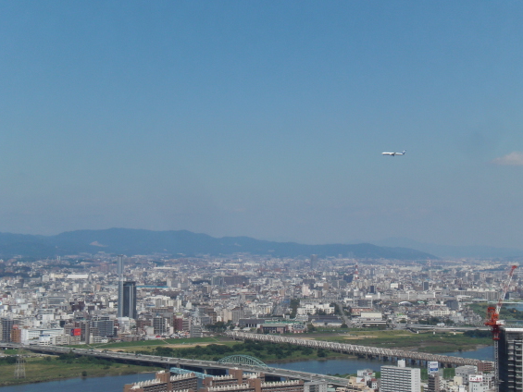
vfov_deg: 17.4
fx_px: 1285
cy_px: 217
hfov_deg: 23.0
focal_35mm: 85
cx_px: 269
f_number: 8
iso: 64
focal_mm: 12.47
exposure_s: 1/400
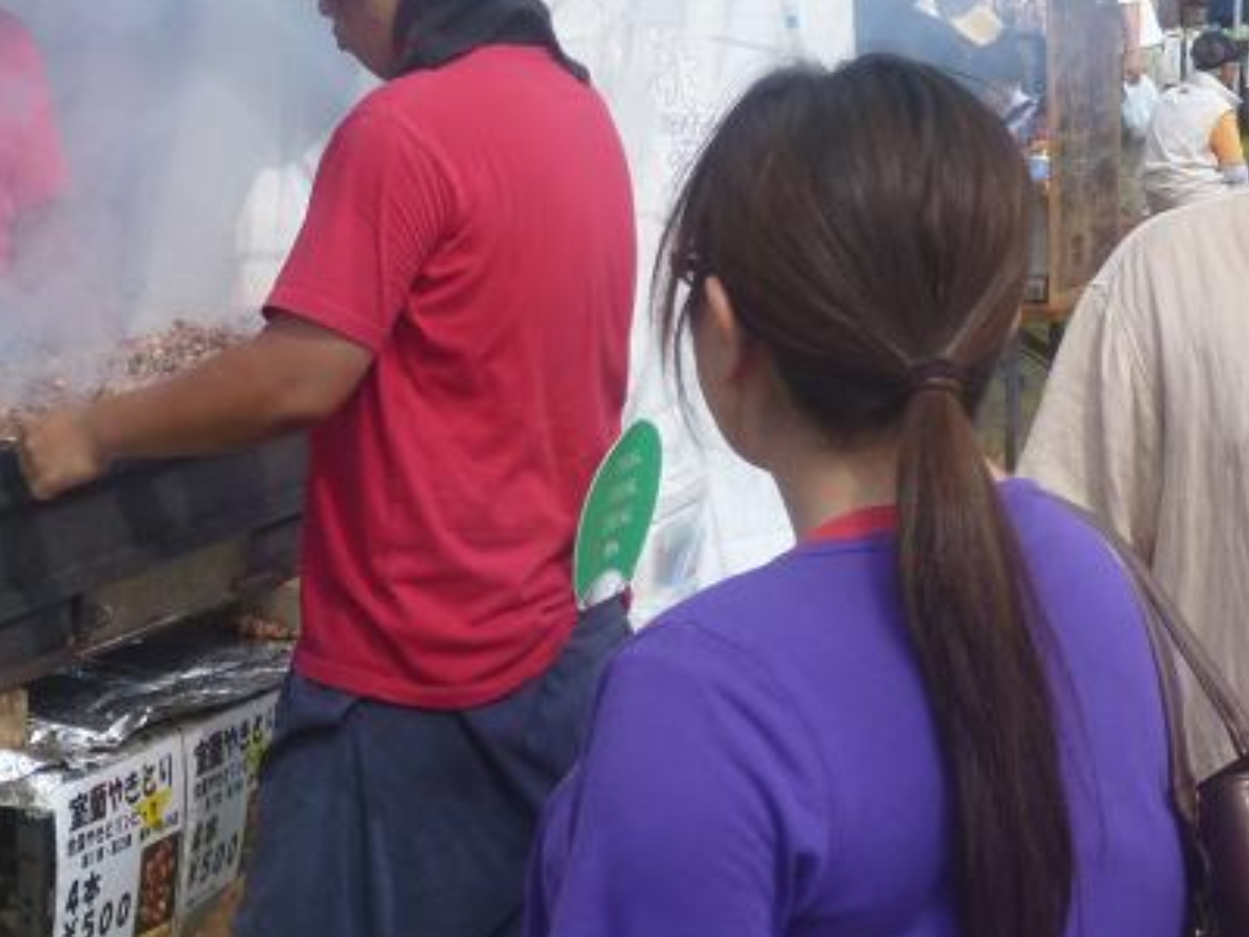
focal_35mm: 104
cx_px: 142
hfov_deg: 18.6
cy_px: 219
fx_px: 3752
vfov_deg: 14.2
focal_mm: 10.4
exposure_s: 1/400
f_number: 4.1
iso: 80
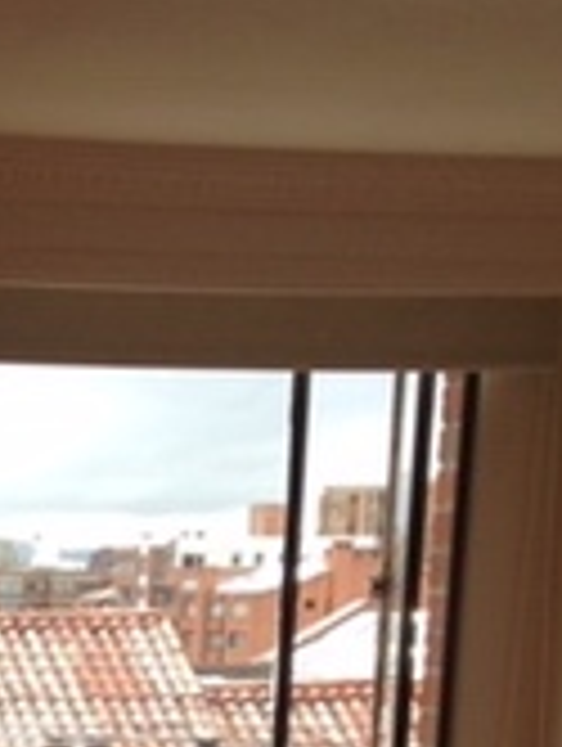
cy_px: 1170
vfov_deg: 15.1
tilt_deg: -12.8
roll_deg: -2.7
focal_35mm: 119
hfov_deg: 12.1
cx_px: -193
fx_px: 2569
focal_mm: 4.12
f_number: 2.4
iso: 50
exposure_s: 1/559
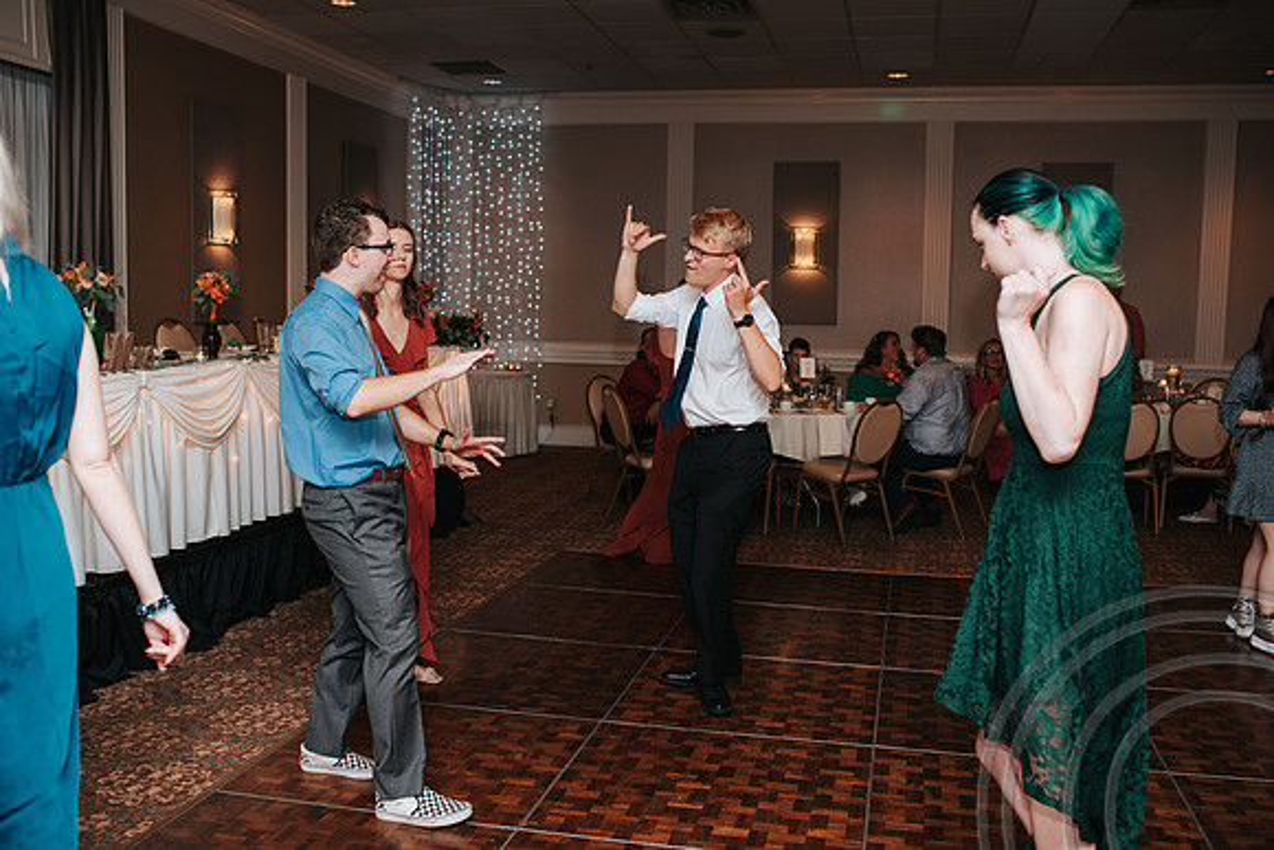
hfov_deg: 54.4
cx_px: 637
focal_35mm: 35
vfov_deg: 37.9
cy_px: 425
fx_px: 1239
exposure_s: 1/200
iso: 1000
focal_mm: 35
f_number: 3.5
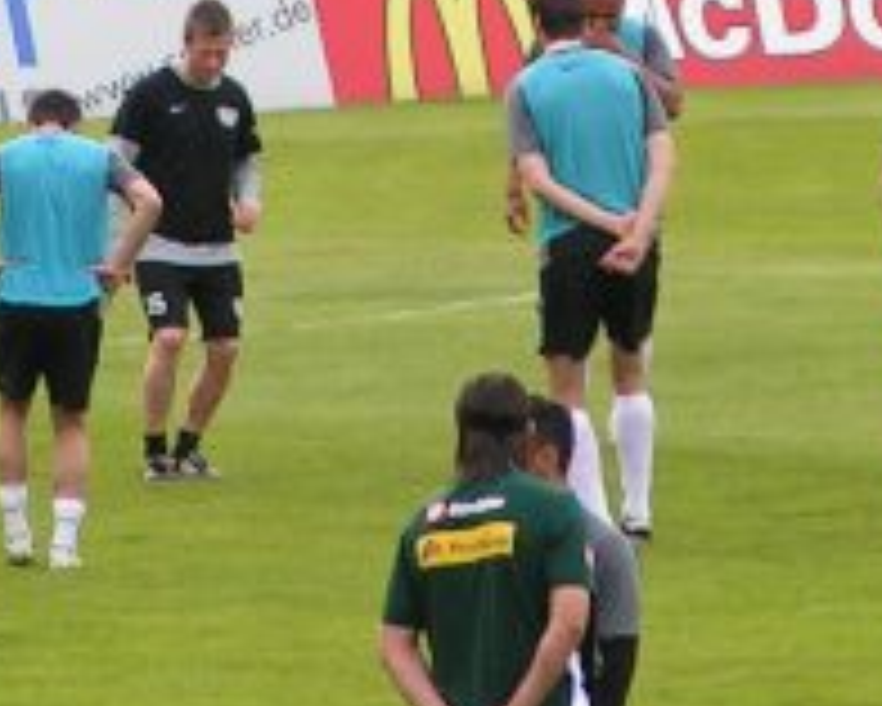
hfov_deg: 2.0
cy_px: -553
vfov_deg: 1.6
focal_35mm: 983
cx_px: 364
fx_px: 25673
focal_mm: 37.8
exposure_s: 1/250
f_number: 3.5
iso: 50
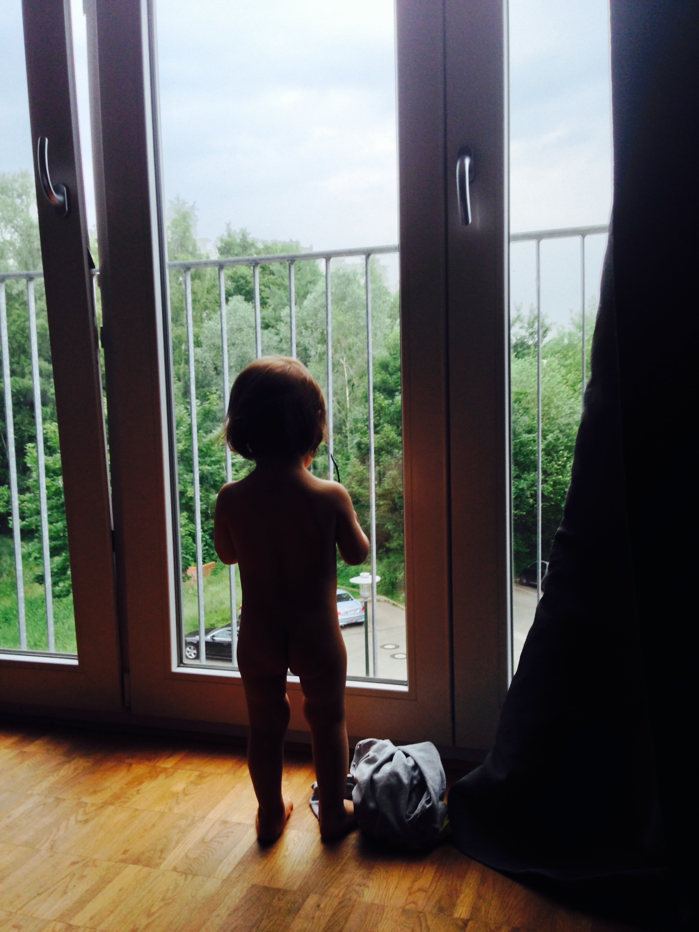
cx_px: 350
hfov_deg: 42.9
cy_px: 466
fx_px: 888
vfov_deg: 55.4
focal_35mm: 33
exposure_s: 1/30
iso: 50
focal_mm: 4.12
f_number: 2.4
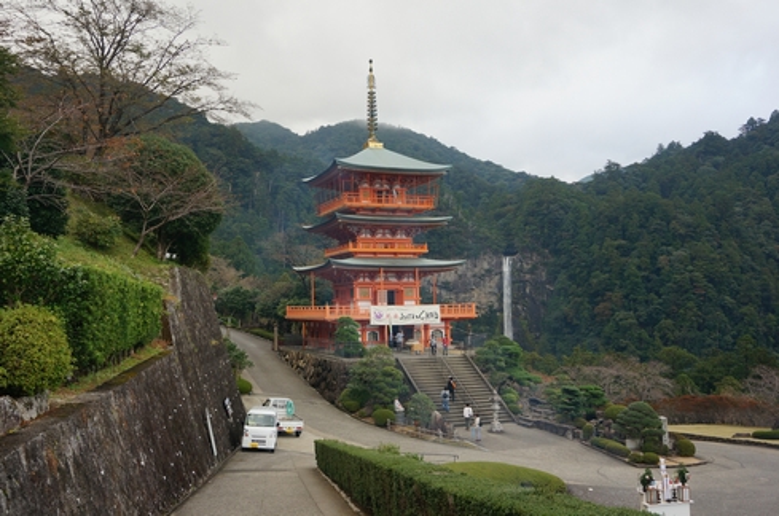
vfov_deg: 38.2
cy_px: 258
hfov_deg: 55.2
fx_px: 745
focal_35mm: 34
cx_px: 390
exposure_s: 1/60
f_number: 4
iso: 100
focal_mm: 23
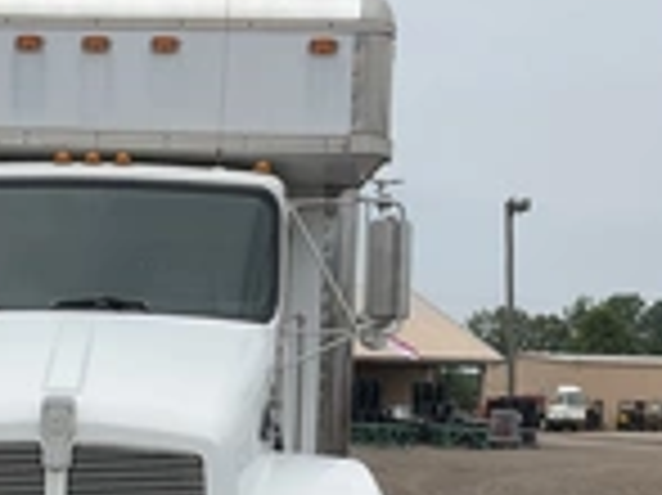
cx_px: 81
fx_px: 1510
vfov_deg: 18.4
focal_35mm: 79
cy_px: 405
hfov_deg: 24.1
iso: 25
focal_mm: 3
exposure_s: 1/2141
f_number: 1.8
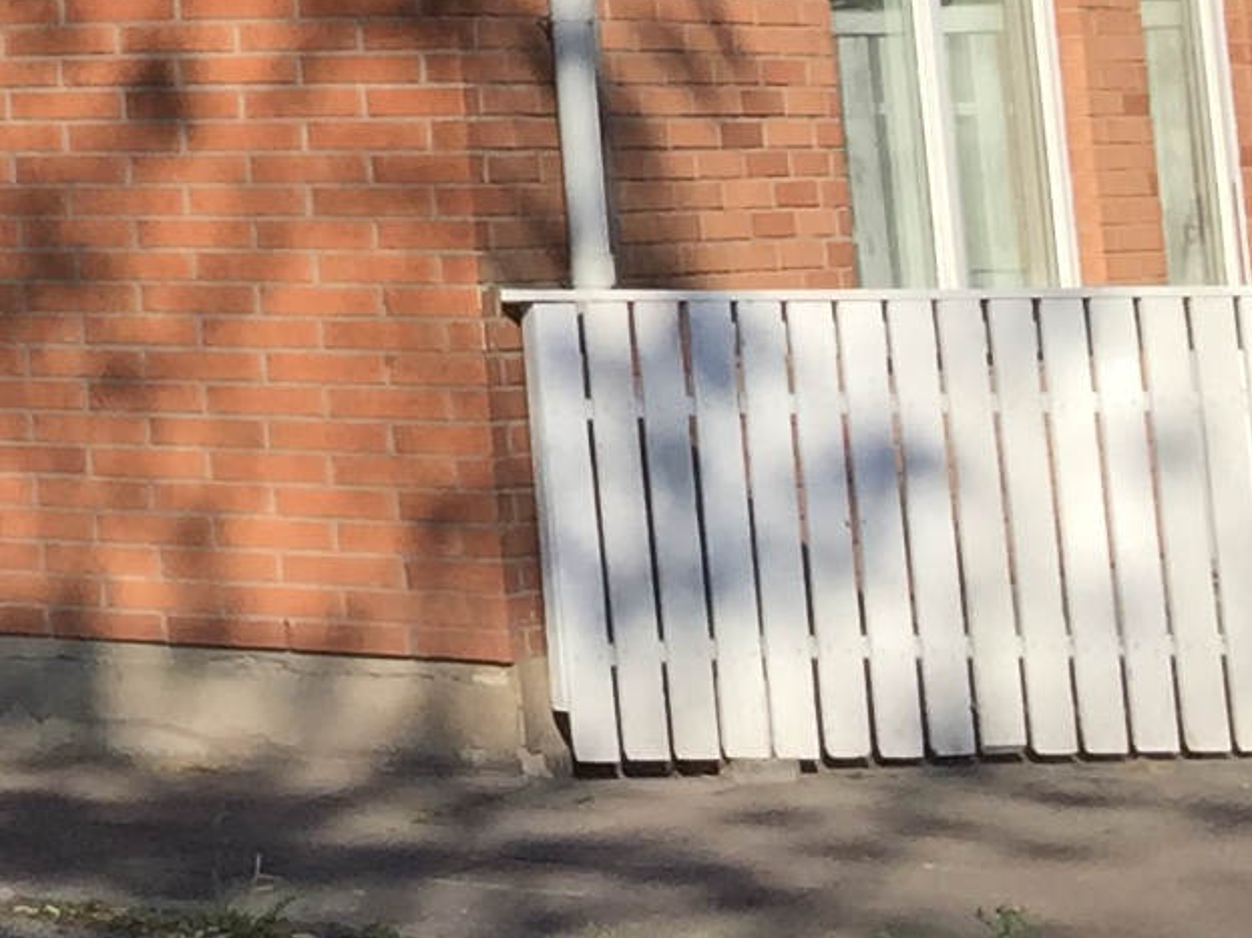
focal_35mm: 152
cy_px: -958
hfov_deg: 11.5
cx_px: -1399
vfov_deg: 9.1
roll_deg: +0.4
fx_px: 5497
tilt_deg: +12.8
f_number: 2.2
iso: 32
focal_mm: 4.15
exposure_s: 1/1980
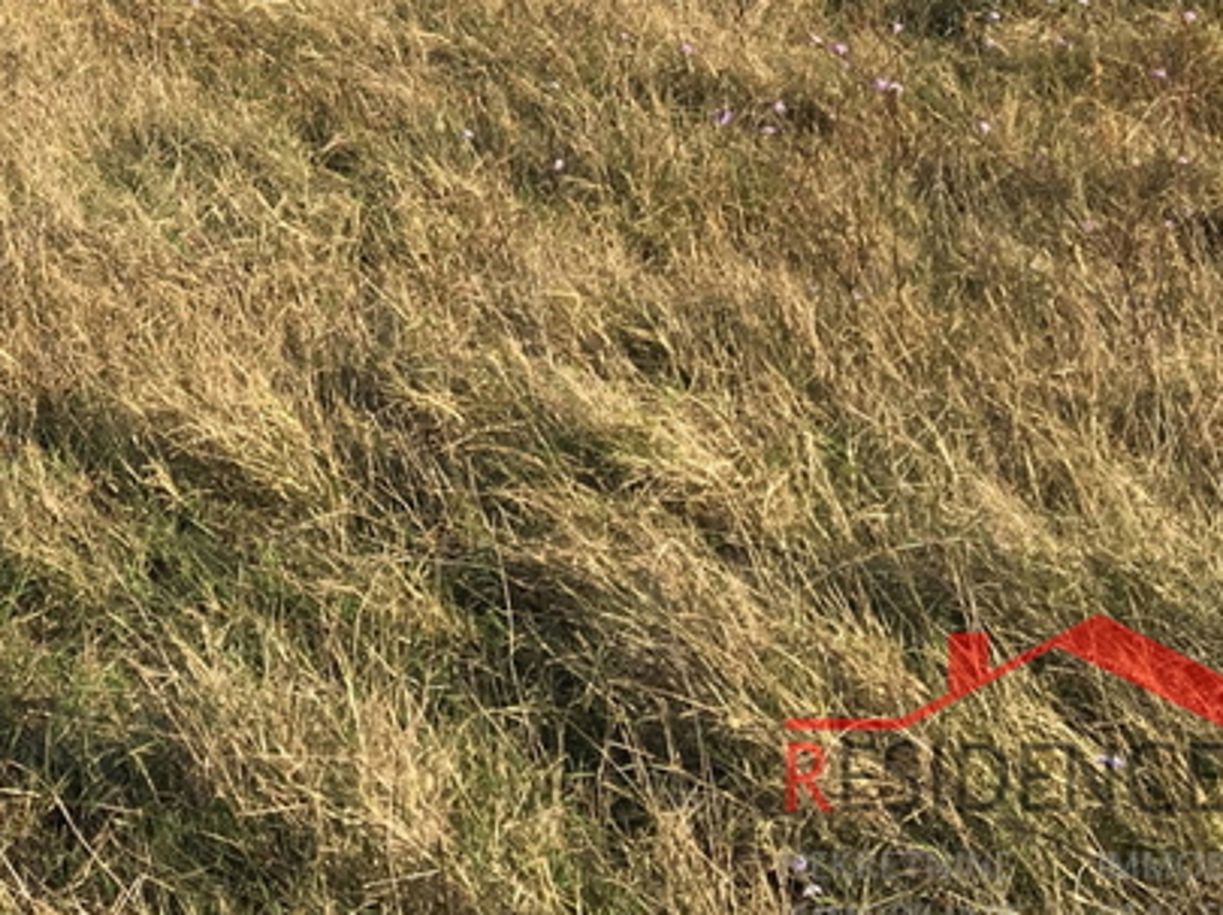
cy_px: -353
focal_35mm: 86
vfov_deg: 16.0
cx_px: -411
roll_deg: +3.0
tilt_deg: -1.0
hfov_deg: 20.6
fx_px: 3036
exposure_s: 1/1026
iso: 25
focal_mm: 4.15
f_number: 2.2
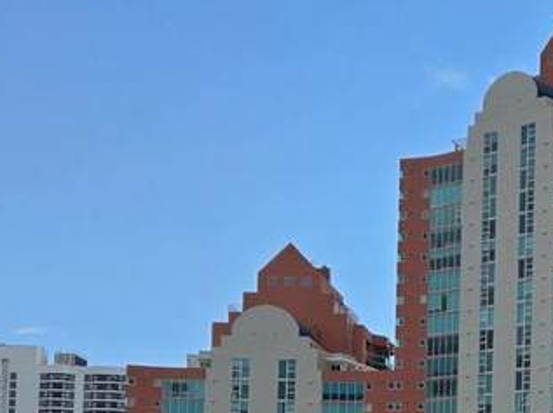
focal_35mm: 93
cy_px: 486
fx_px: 1484
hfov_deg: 20.1
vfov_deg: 15.3
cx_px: 619
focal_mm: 5.4
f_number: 1.8
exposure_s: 1/2635
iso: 25
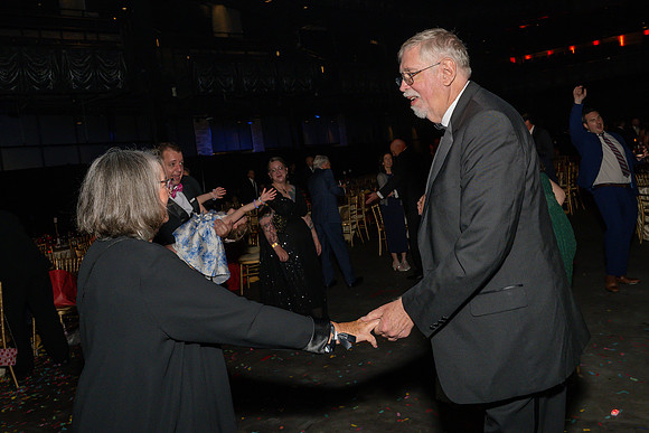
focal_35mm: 30
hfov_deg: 62.5
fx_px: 533
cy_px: 166
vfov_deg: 43.9
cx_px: 359
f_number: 8
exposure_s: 1/250
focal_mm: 24
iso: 800
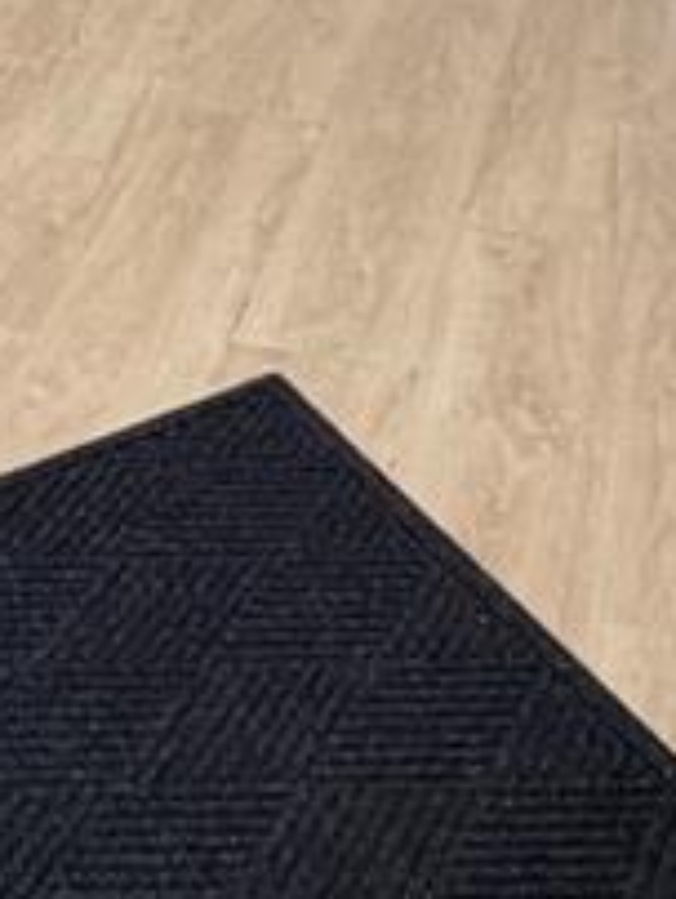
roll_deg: -2.8
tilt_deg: -14.7
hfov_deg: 17.8
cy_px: -409
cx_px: 342
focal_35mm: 83
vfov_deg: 20.5
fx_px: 2157
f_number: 2.2
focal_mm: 2.22
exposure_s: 1/120
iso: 160
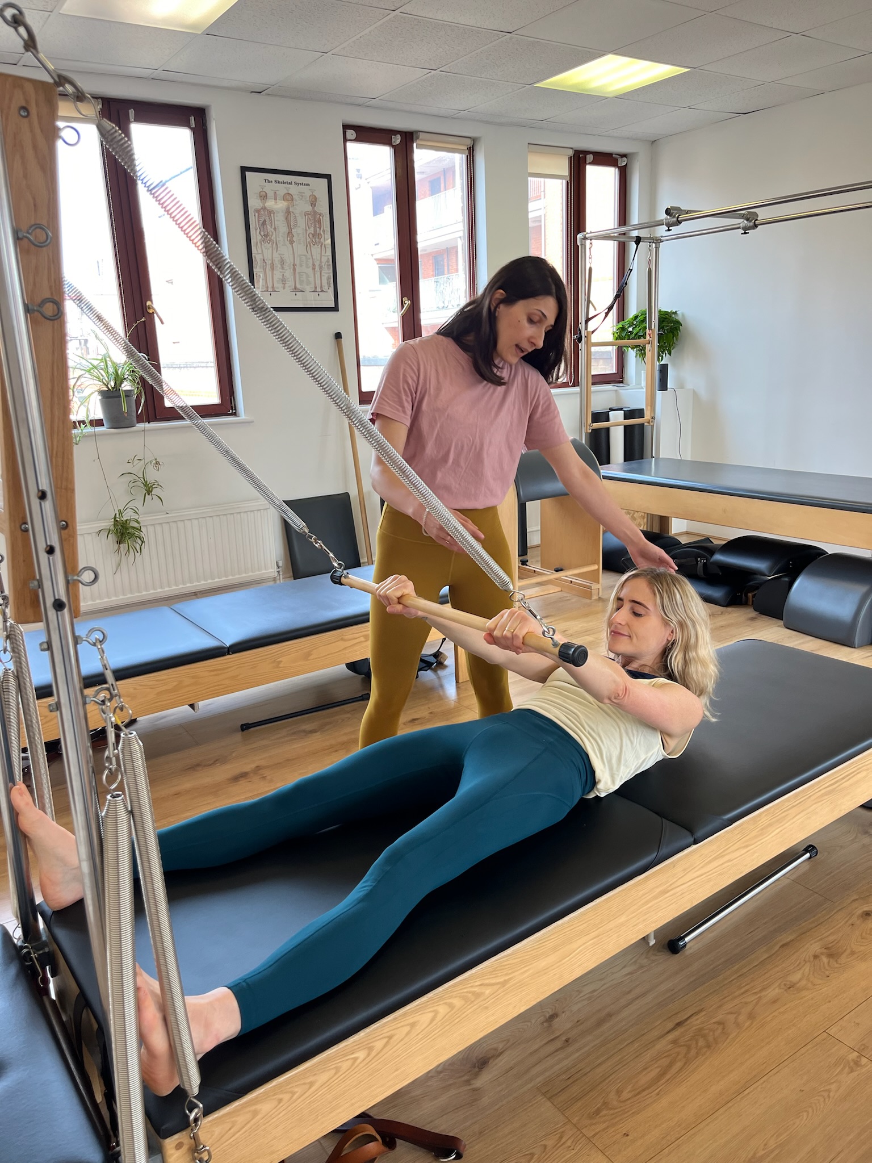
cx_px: 436
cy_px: 582
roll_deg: +3.3
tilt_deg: -14.0
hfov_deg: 53.1
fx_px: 873
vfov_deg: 67.3
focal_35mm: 26
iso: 64
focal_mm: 5.1
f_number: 1.6
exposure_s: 1/100
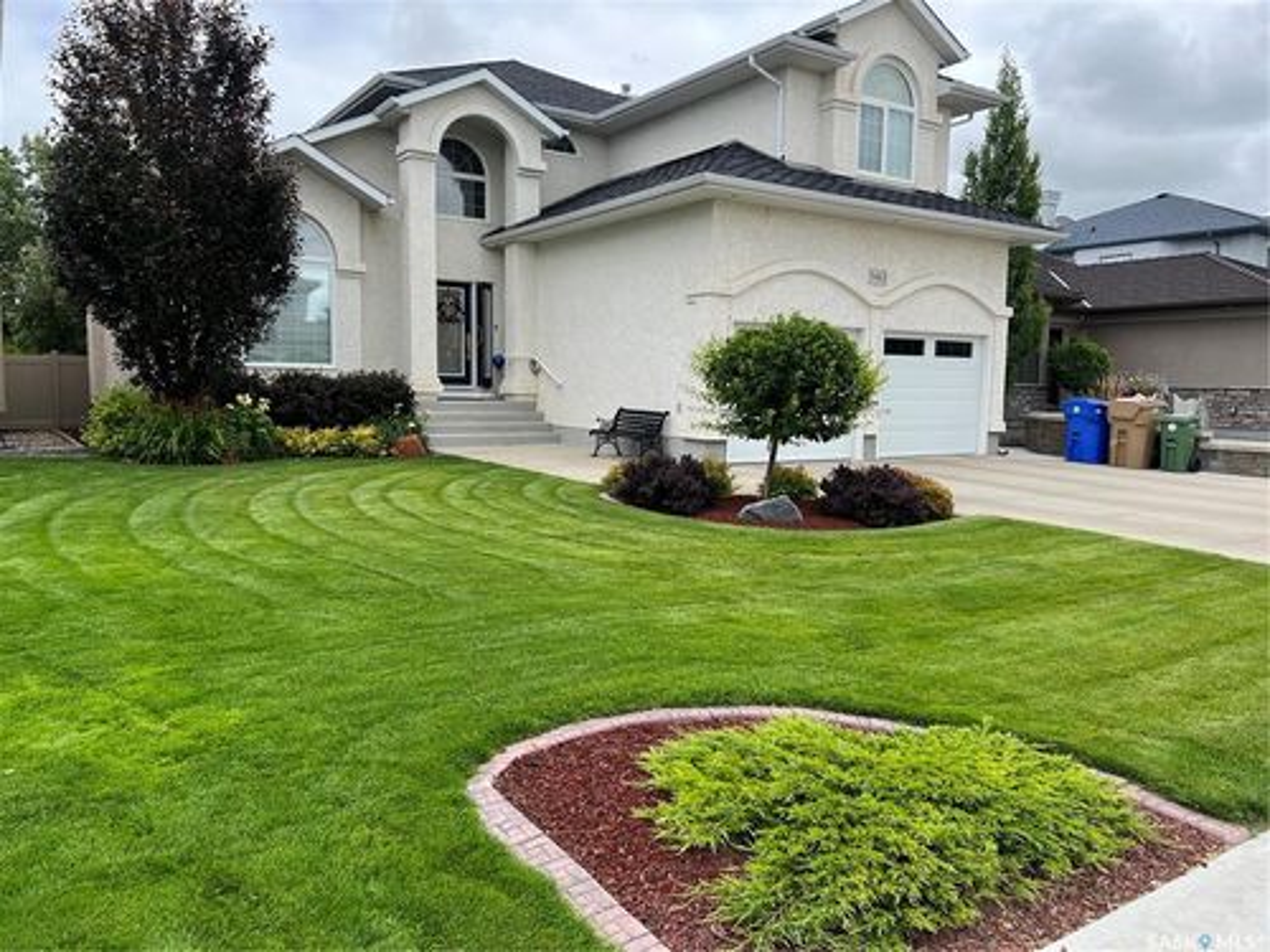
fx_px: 954
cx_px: 635
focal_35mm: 26
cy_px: 476
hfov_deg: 67.3
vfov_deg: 53.1
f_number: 1.5
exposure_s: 1/1575
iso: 50
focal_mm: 5.7
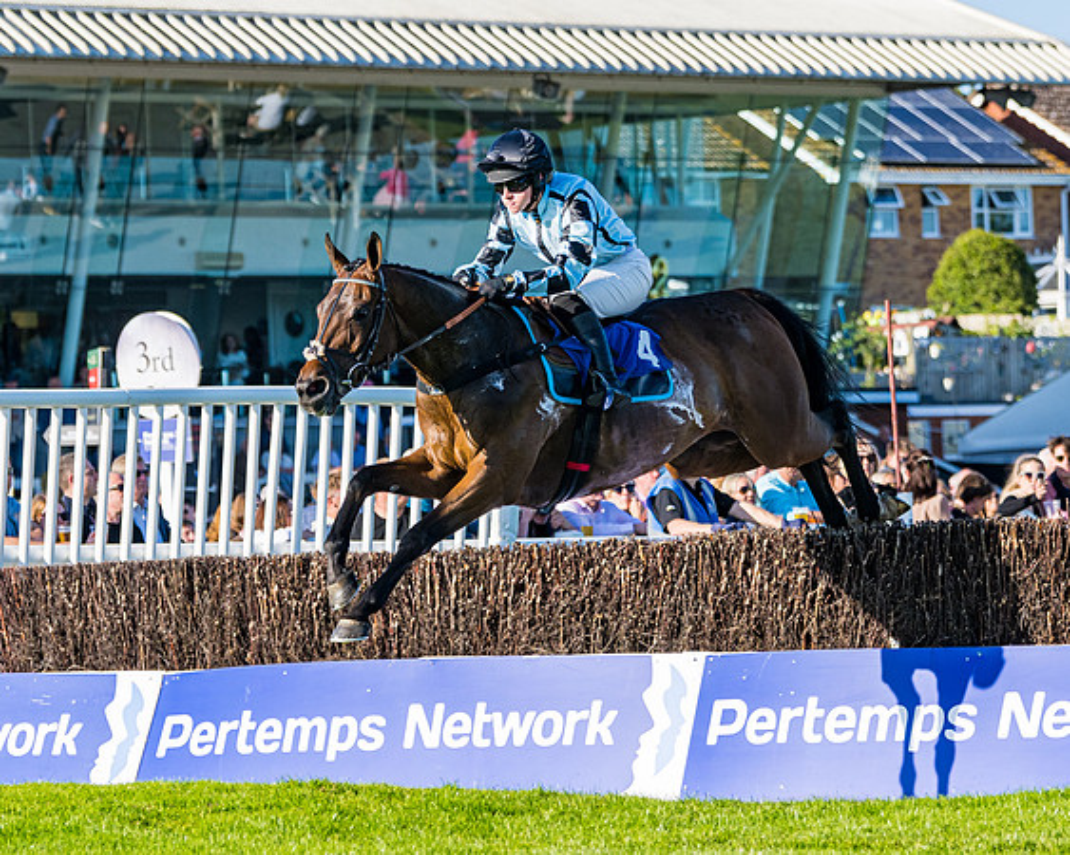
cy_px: 354
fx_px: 7385
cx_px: 654
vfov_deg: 6.6
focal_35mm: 233
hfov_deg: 8.3
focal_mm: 120
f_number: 4
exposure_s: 1/2000
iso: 200
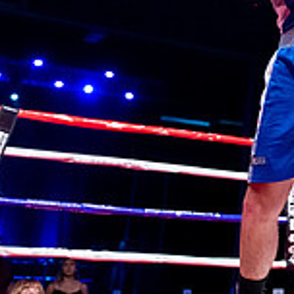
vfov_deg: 18.8
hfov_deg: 16.6
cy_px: 40
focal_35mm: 91
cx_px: 493
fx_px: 874
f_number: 2.8
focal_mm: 28
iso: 3200
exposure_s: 1/800
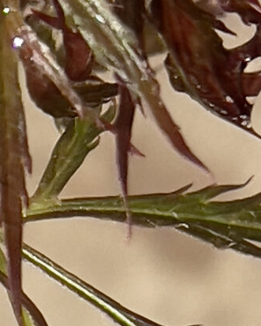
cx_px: -186
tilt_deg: -50.7
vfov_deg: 12.3
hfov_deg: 9.4
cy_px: 239
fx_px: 1517
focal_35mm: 157
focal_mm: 4.2
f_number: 1.6
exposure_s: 1/2353
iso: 32
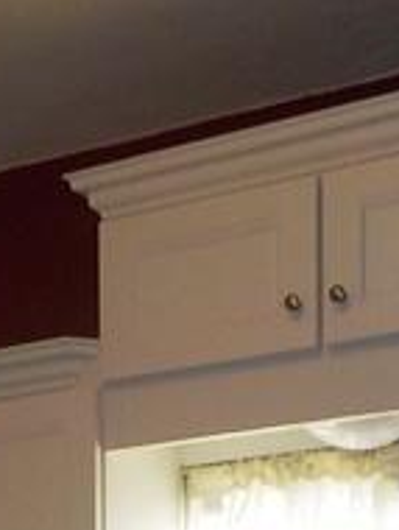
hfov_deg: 14.7
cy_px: 842
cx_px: 142
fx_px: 1549
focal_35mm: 101
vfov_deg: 17.1
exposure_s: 1/40
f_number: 3.3
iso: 125
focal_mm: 4.1
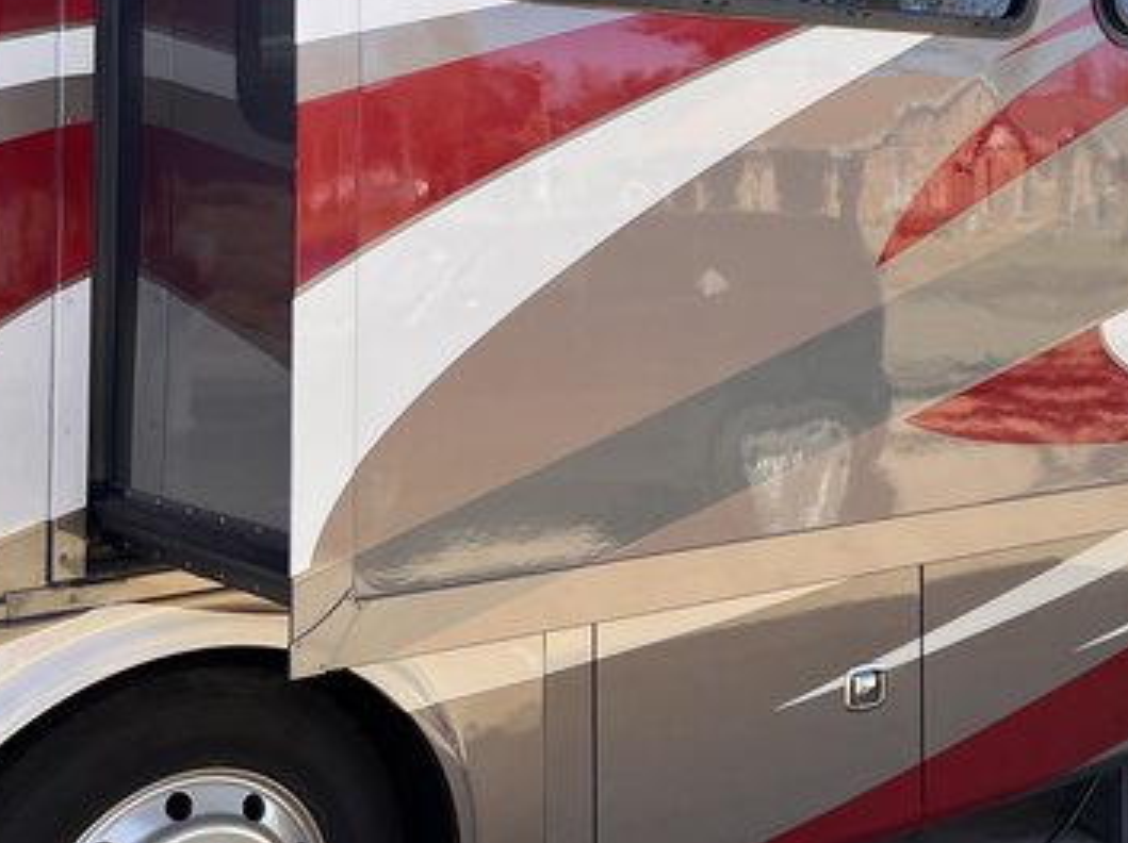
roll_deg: +1.1
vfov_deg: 24.4
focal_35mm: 59
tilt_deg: +4.8
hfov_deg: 31.8
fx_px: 1921
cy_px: 166
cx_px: 923
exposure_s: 1/684
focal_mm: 5.1
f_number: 1.6
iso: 50
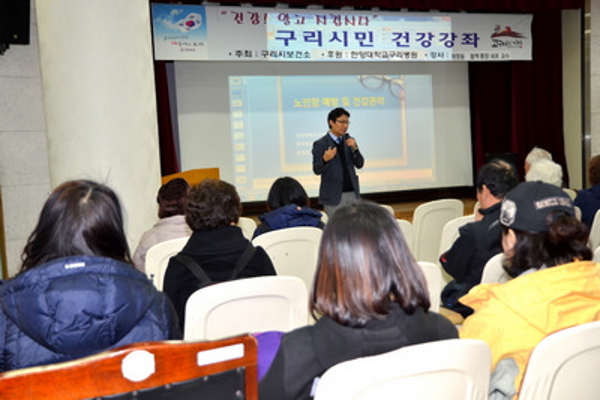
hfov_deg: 49.5
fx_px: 650
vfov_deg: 34.2
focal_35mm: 39
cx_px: 300
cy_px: 200
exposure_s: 1/60
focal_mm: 26
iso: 800
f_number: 4.2
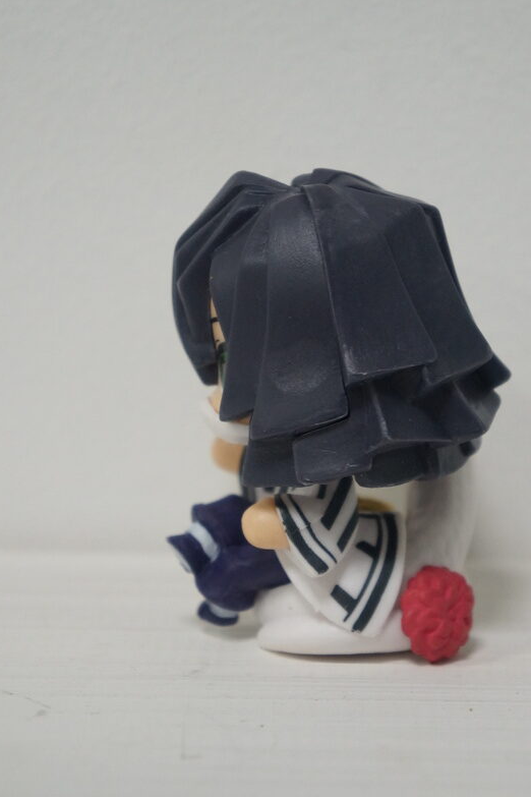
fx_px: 2160
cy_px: 426
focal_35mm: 98
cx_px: 332
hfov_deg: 14.0
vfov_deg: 20.9
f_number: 5
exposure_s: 1/80
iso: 1600
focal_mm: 51
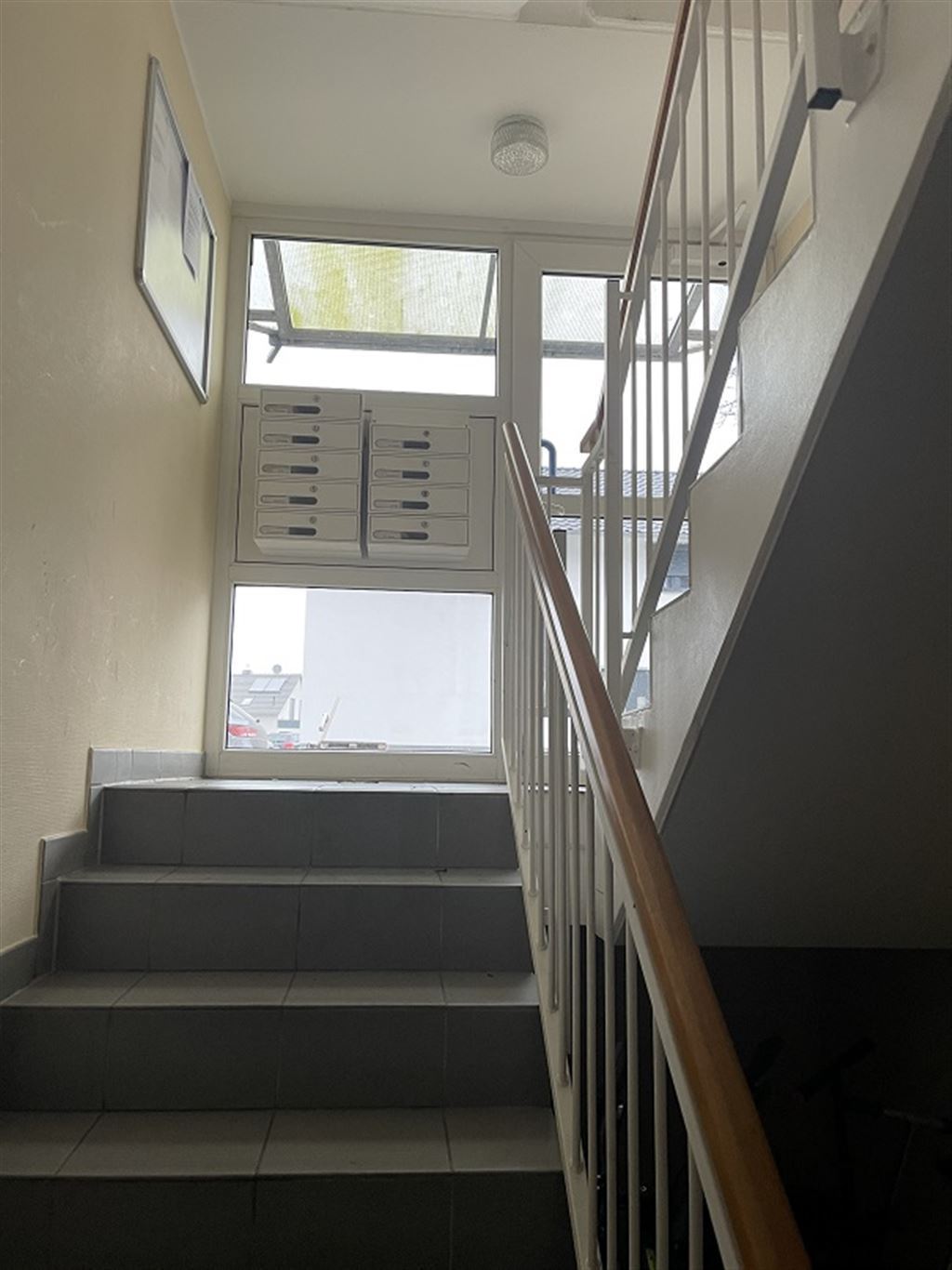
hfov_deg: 53.0
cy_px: 635
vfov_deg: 67.3
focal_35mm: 26
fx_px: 954
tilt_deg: +9.0
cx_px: 476
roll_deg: -1.6
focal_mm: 5.1
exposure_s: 1/60
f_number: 1.6
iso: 160
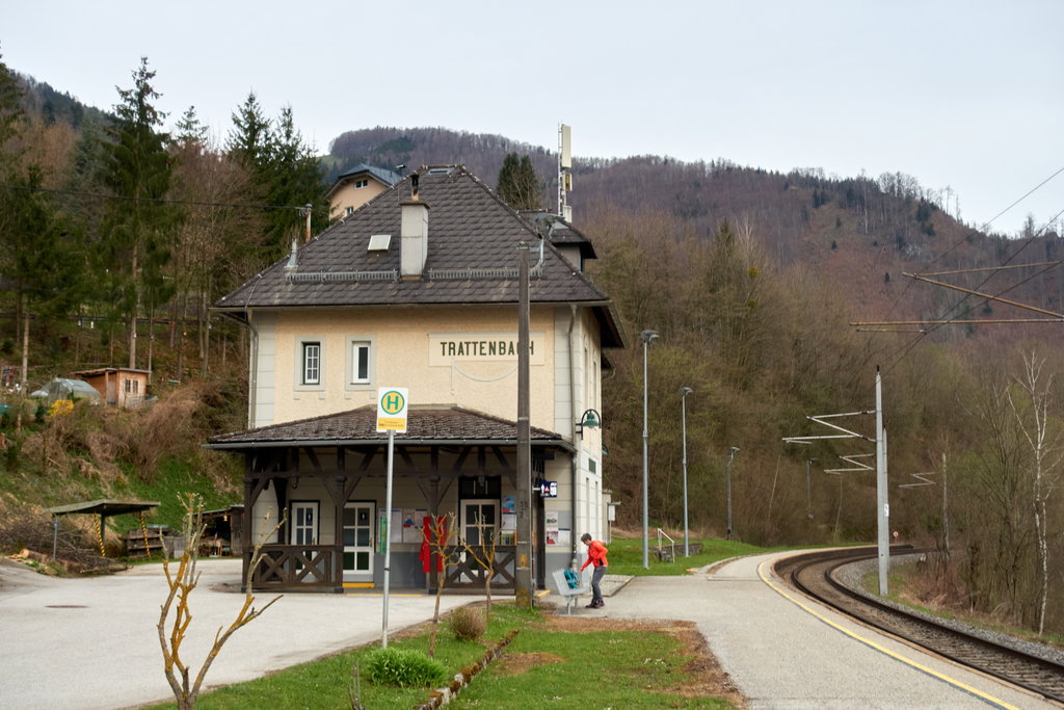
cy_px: 355
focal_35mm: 48
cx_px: 532
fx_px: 1419
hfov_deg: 41.1
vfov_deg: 28.1
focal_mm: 17.7
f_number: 5.6
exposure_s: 1/200
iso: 125
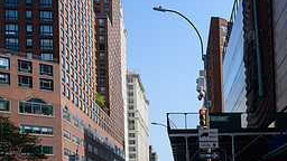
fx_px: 434
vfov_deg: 19.8
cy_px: 192
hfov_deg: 33.4
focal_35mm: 57
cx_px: 288
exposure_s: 1/2500
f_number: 3.2
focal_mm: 24
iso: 200
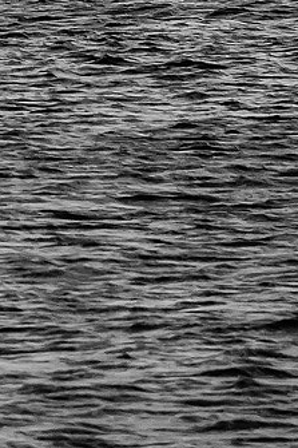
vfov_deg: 1.4
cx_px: -281
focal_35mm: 1431
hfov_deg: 1.0
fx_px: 17785
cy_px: -66
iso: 640
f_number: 13
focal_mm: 200
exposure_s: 1/800
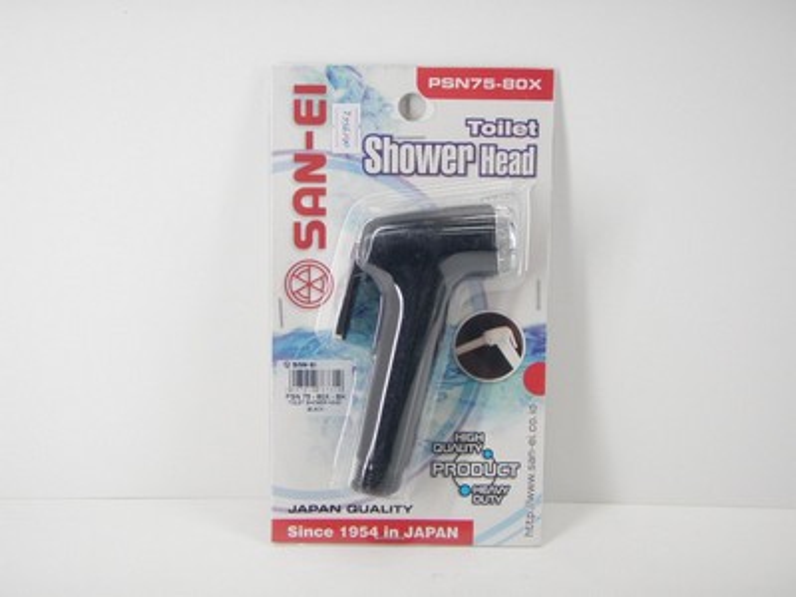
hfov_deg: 37.5
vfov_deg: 28.6
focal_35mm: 51
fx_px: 1173
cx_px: 398
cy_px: 298
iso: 200
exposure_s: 1/30
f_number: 4
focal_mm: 9.13
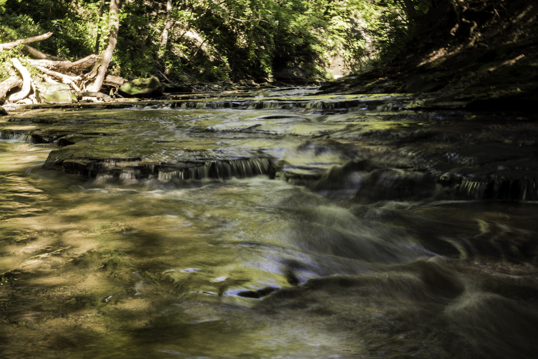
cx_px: 206
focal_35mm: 49
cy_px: 208
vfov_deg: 27.5
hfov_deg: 40.1
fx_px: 733
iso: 100
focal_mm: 38
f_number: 22
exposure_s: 1/1.67
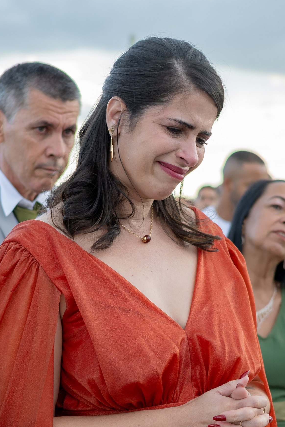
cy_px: 276
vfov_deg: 17.6
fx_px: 1377
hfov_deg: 11.8
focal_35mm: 116
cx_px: 141
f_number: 2.5
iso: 125
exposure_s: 1/400
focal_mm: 35
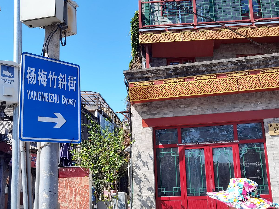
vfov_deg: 34.3
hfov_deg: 44.8
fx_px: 339
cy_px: 104
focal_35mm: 42
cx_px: 140
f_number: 1.9
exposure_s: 1/2857
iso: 50
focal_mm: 6.71
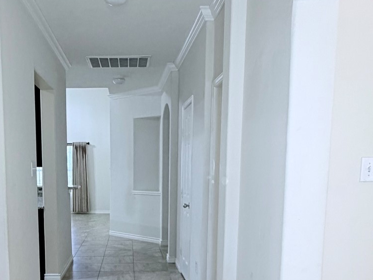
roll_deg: -0.6
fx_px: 409
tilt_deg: -6.1
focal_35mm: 38
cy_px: 223
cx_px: 121
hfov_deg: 48.1
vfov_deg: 36.5
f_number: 2.2
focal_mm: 2.22
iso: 250
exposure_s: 1/60
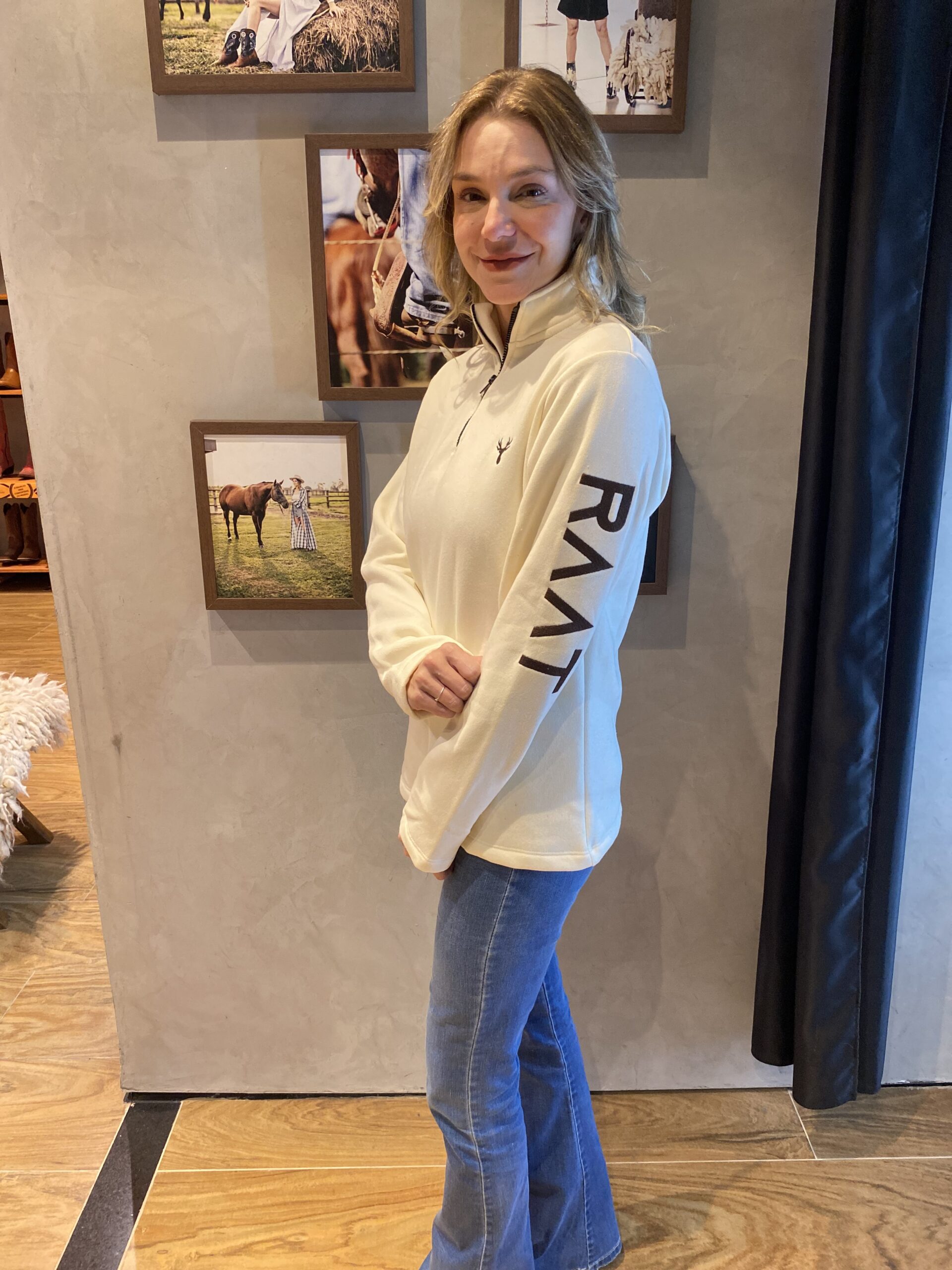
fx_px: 953
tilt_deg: -15.8
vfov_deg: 67.3
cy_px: 635
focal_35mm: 26
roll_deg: +0.8
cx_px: 476
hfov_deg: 53.1
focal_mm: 4.25
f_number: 1.8
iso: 160
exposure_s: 1/60
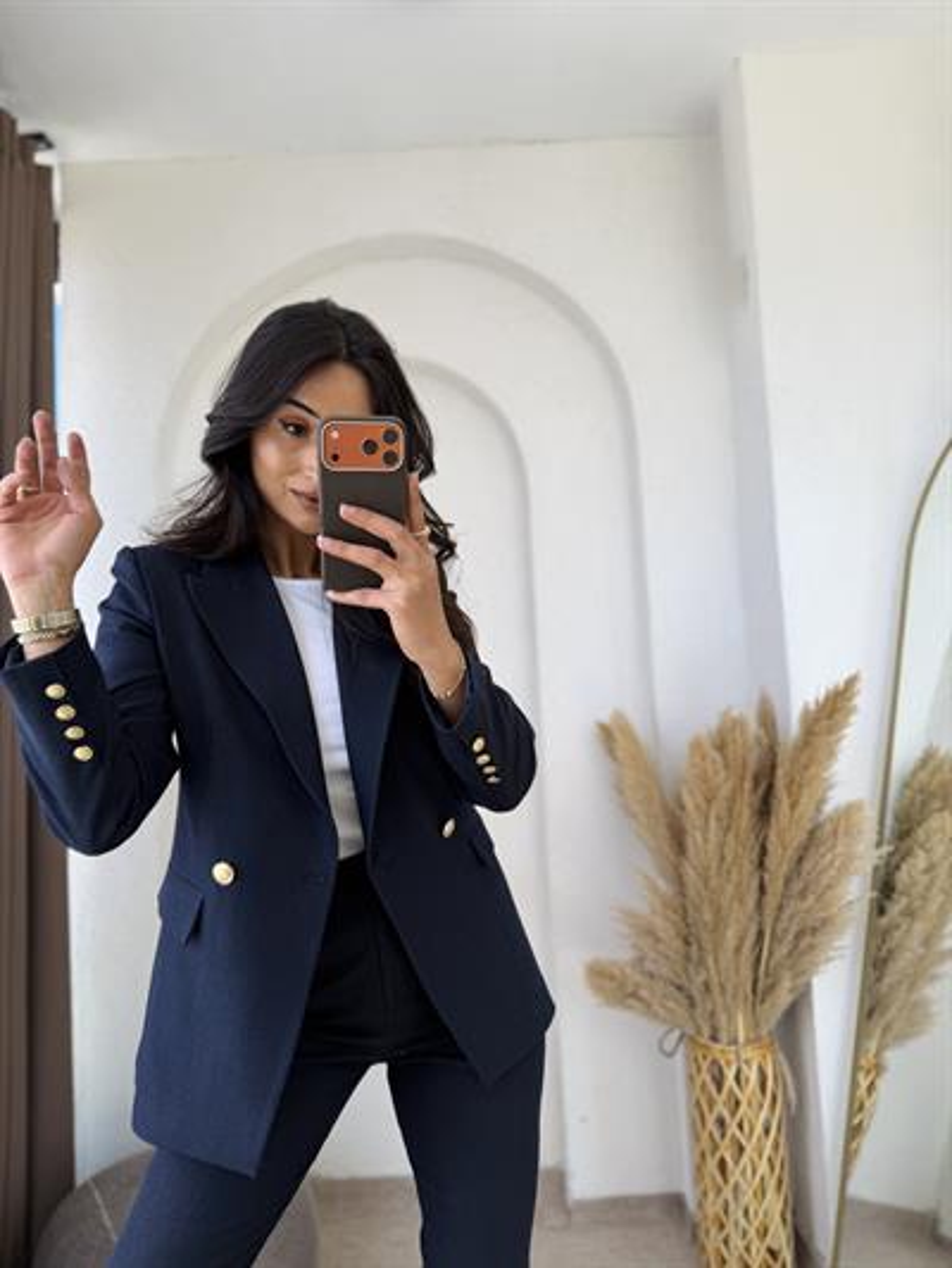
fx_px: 880
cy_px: 634
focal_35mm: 24
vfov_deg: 71.6
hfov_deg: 56.8
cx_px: 476
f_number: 1.78
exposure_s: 1/121
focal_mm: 6.76
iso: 64
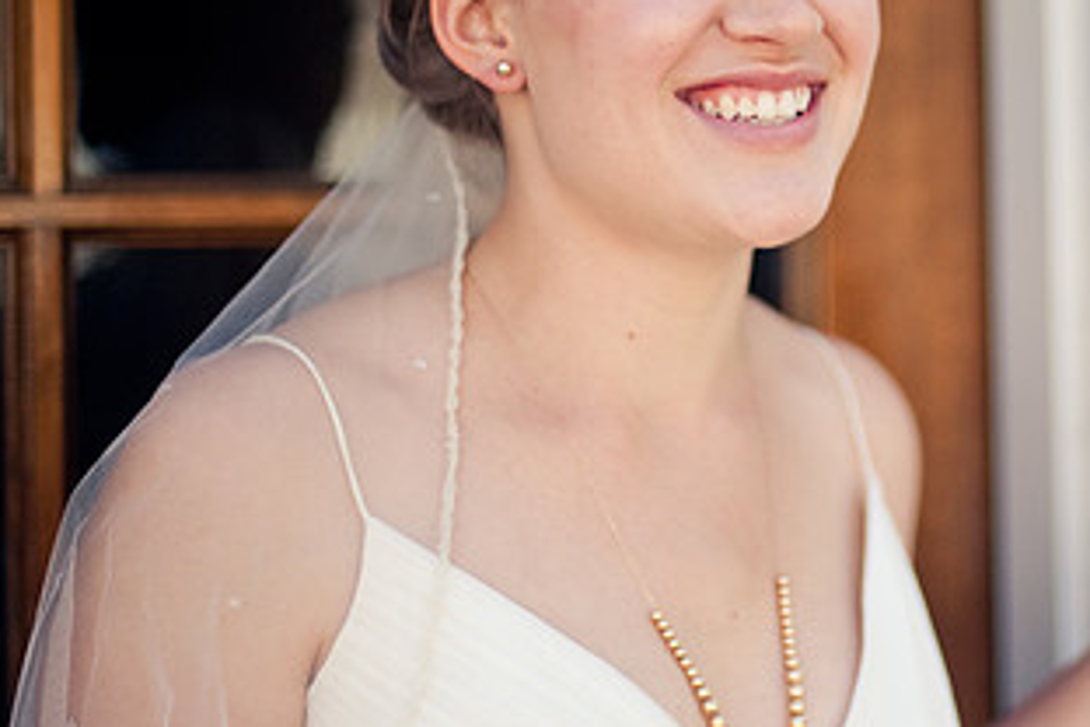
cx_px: 852
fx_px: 2816
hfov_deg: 21.7
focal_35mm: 93
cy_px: 185
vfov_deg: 14.6
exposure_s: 1/5000
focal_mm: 50
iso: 200
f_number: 1.4
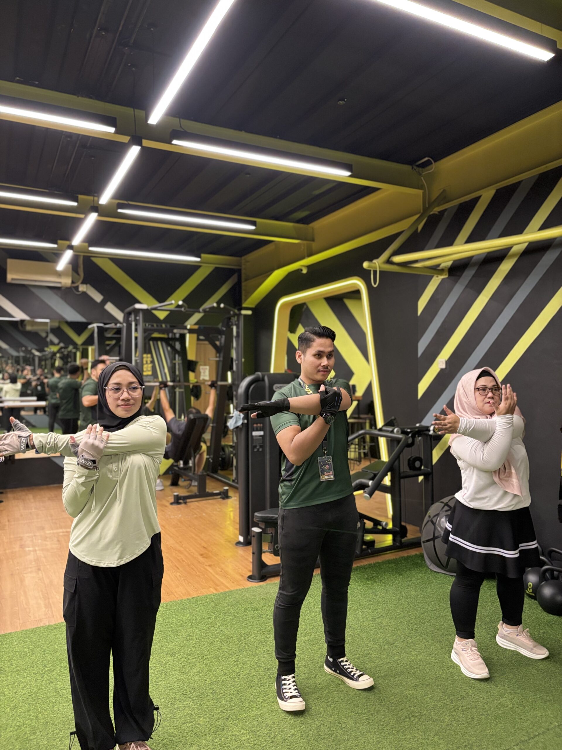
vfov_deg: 67.3
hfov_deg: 53.1
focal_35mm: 26
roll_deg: -0.3
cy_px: 375
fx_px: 563
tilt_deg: +0.1
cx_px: 281
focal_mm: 5.96
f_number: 1.6
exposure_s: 1/50
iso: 400
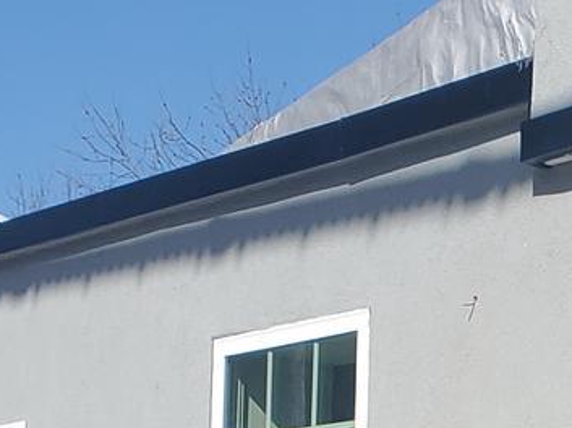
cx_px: 729
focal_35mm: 151
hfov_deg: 12.7
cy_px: 778
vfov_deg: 9.3
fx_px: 2493
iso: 50
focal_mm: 4.3
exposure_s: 1/1677
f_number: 2.4
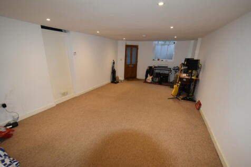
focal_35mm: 15
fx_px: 105
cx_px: 126
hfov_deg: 100.4
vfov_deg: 77.3
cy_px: 84
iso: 800
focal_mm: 10
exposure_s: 1/60
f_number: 3.5
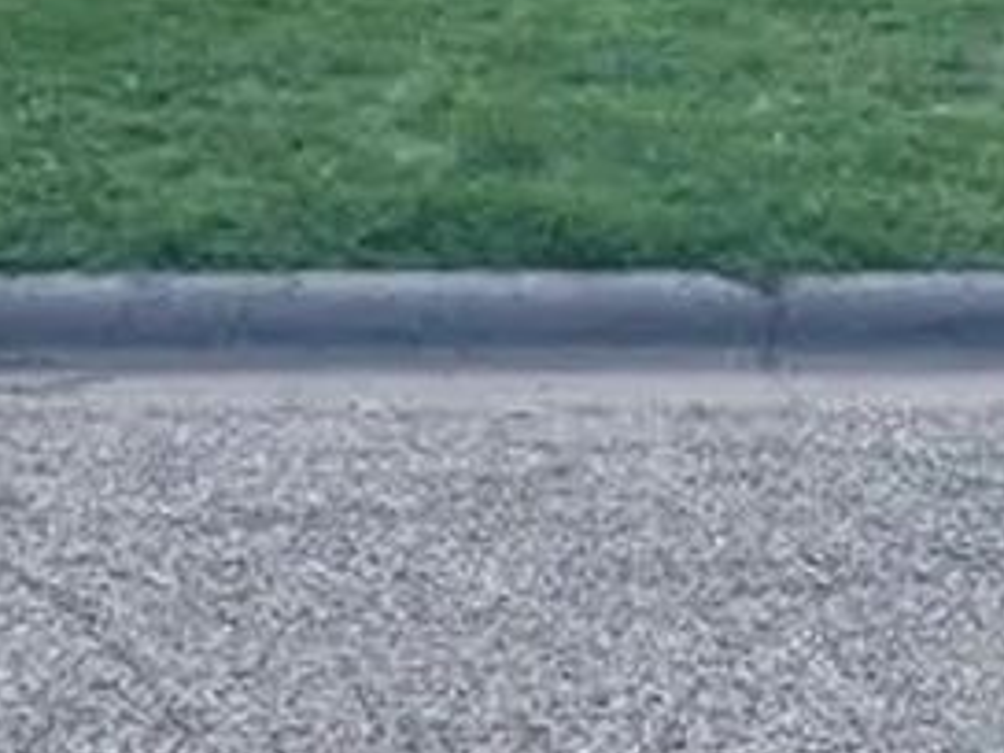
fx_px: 2726
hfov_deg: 20.8
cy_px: -458
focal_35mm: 94
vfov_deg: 14.4
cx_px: 631
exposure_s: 1/2165
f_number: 1.6
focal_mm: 5.1
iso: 32
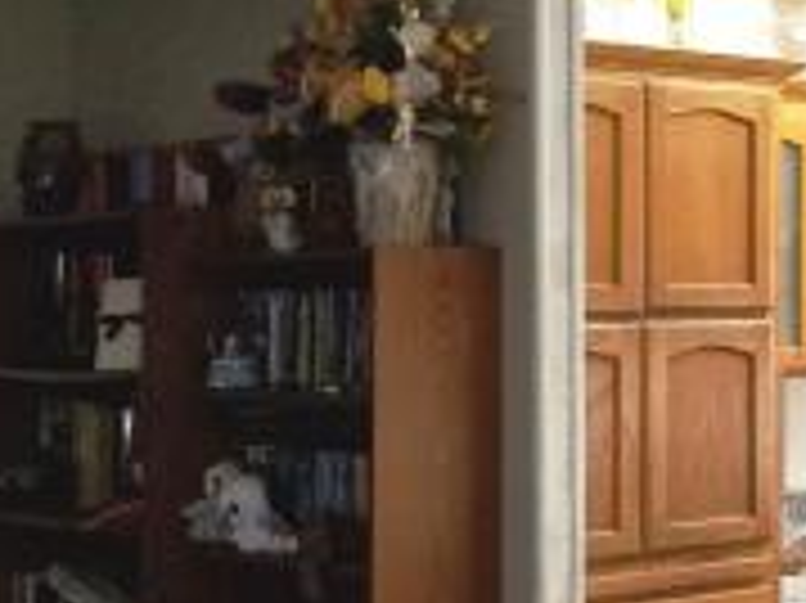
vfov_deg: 15.9
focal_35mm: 93
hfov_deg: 18.2
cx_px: 1283
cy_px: 284
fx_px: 2164
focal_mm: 4.25
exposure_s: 1/121
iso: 50
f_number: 1.7
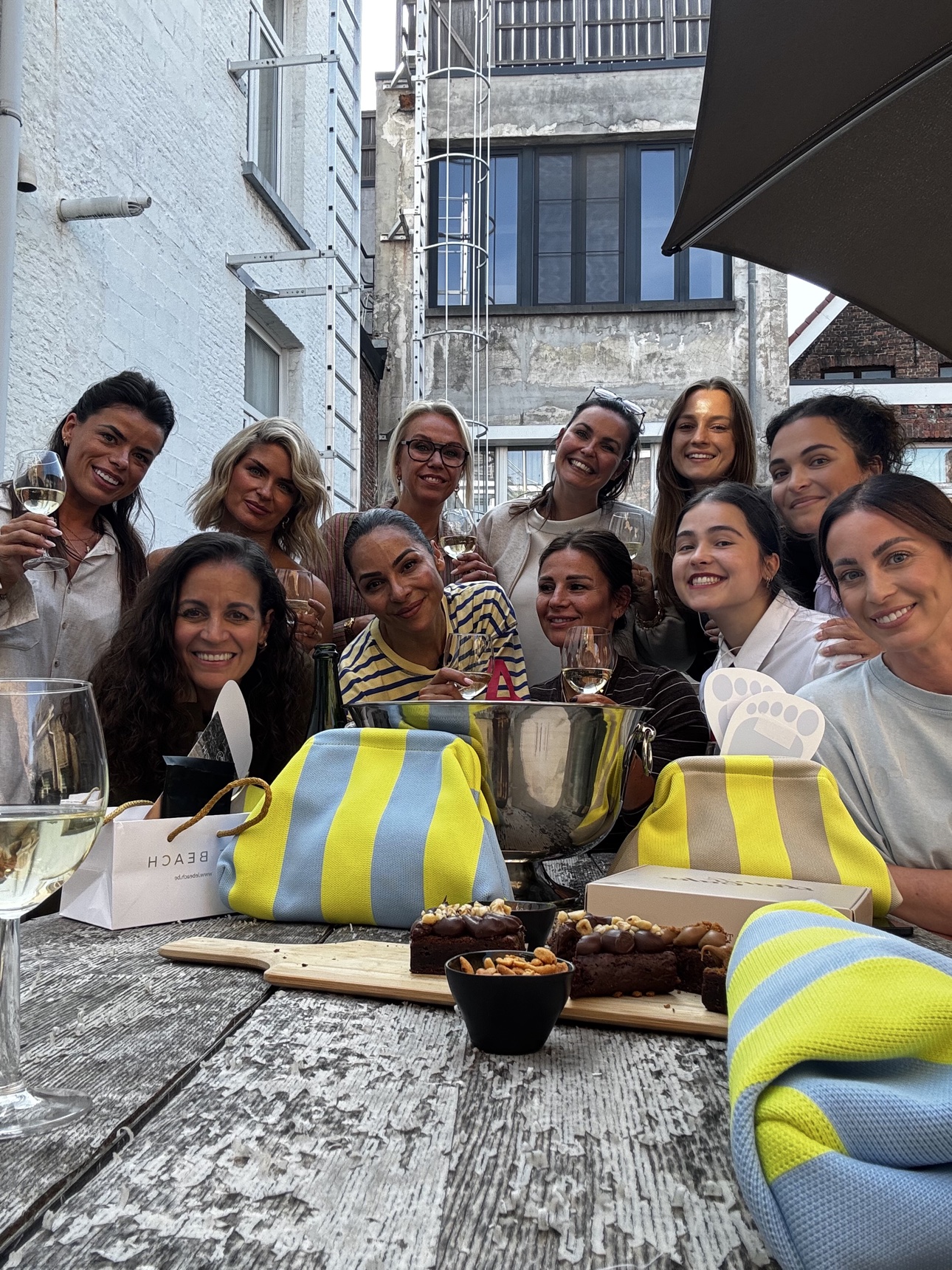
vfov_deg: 60.0
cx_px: 476
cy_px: 635
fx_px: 1100
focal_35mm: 30
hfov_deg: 46.8
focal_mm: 2.69
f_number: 1.9
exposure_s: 1/122
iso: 25
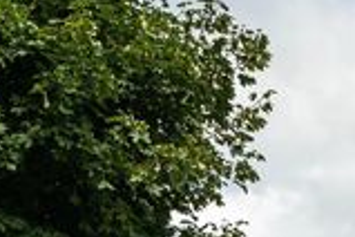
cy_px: 612
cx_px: 324
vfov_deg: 10.6
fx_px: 1045
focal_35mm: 106
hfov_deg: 18.9
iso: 100
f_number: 6.3
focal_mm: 16
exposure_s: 1/100
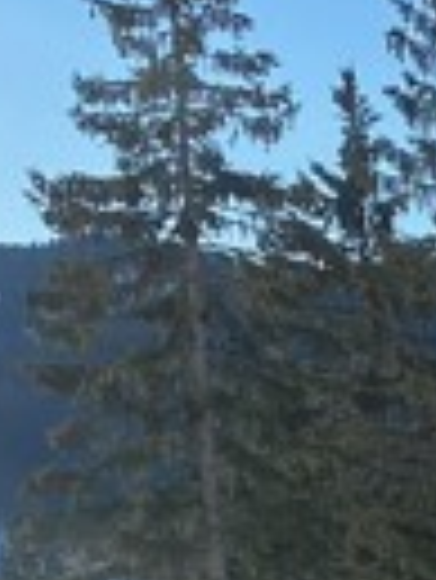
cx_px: 1892
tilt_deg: -9.5
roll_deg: -1.8
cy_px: 1187
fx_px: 3387
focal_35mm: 202
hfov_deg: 5.9
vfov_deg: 9.2
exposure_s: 1/2967
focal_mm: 4.25
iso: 32
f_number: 1.8
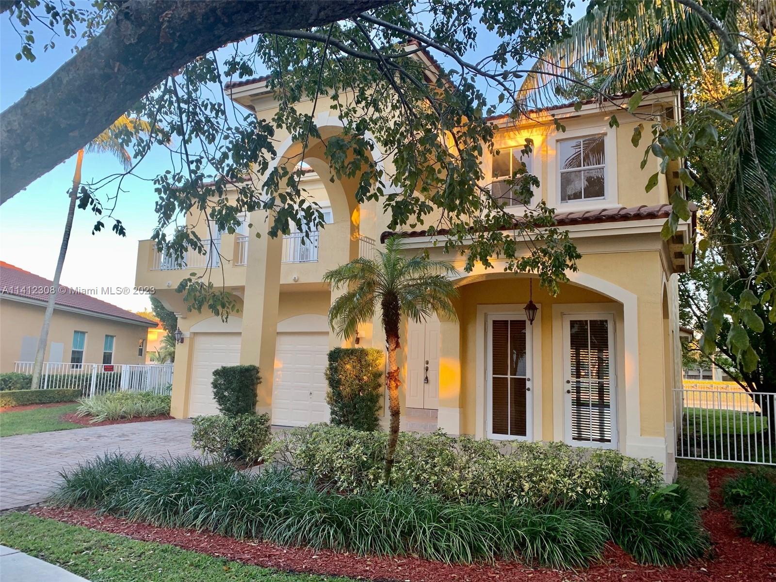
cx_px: 388
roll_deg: -2.1
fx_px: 583
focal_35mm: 26
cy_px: 291
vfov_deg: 53.1
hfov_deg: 67.3
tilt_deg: +7.9
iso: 50
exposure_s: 1/121
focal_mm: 4.25
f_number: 1.8
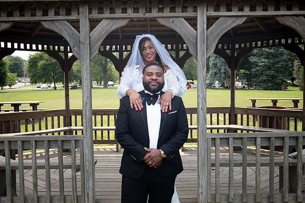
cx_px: 152
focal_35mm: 42
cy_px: 102
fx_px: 356
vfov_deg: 31.9
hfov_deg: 46.4
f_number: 4.2
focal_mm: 41
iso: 800
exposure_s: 1/1600
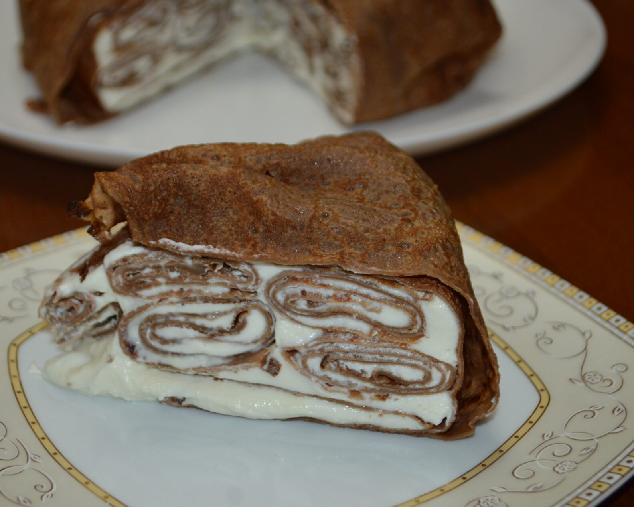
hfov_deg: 27.9
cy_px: 254
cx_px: 262
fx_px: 1276
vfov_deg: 22.5
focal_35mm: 68
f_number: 5.3
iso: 640
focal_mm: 40
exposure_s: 1/60
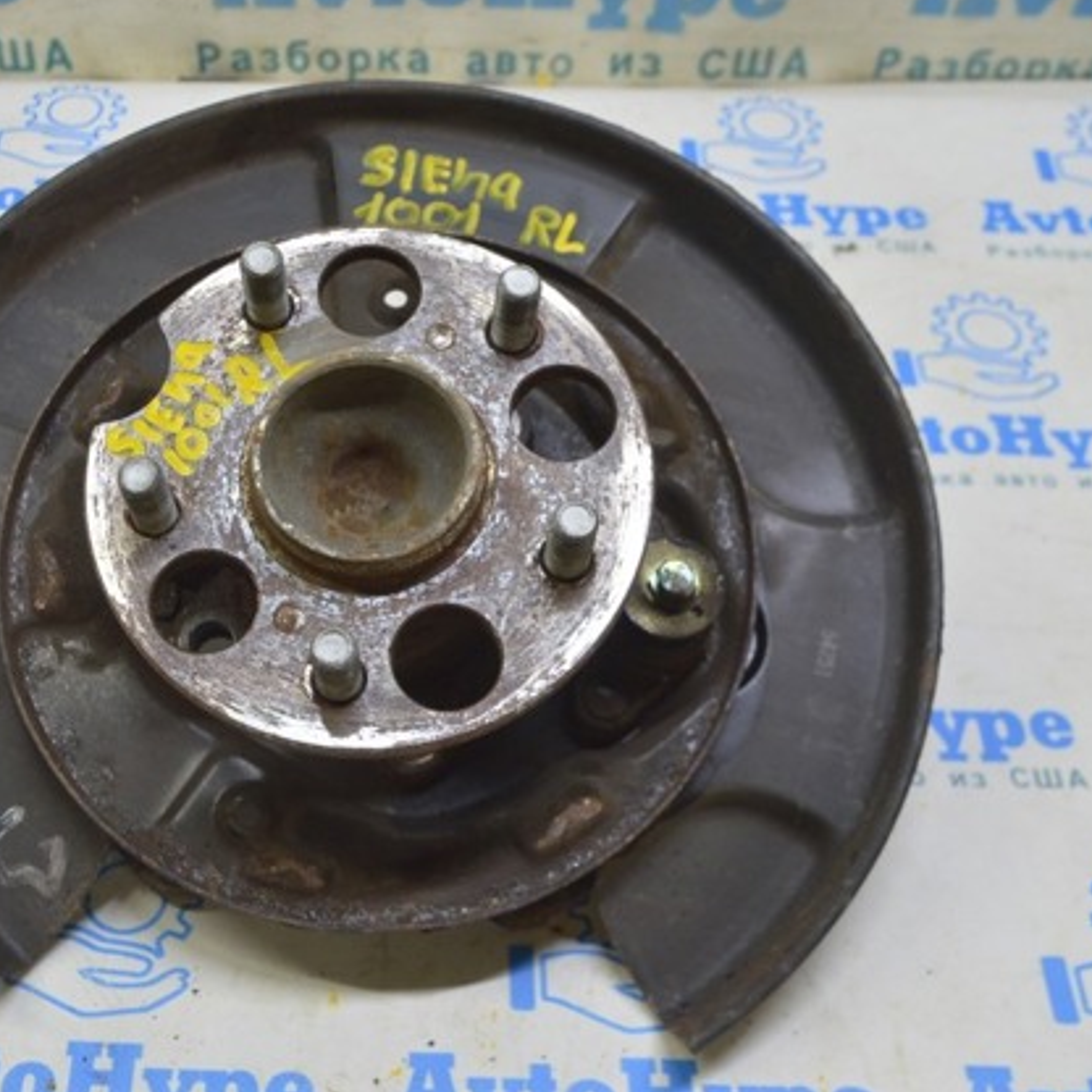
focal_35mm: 47
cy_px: 542
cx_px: 328
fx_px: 1677
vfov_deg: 36.1
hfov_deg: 35.6
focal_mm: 24
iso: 400
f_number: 5.6
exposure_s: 1/20
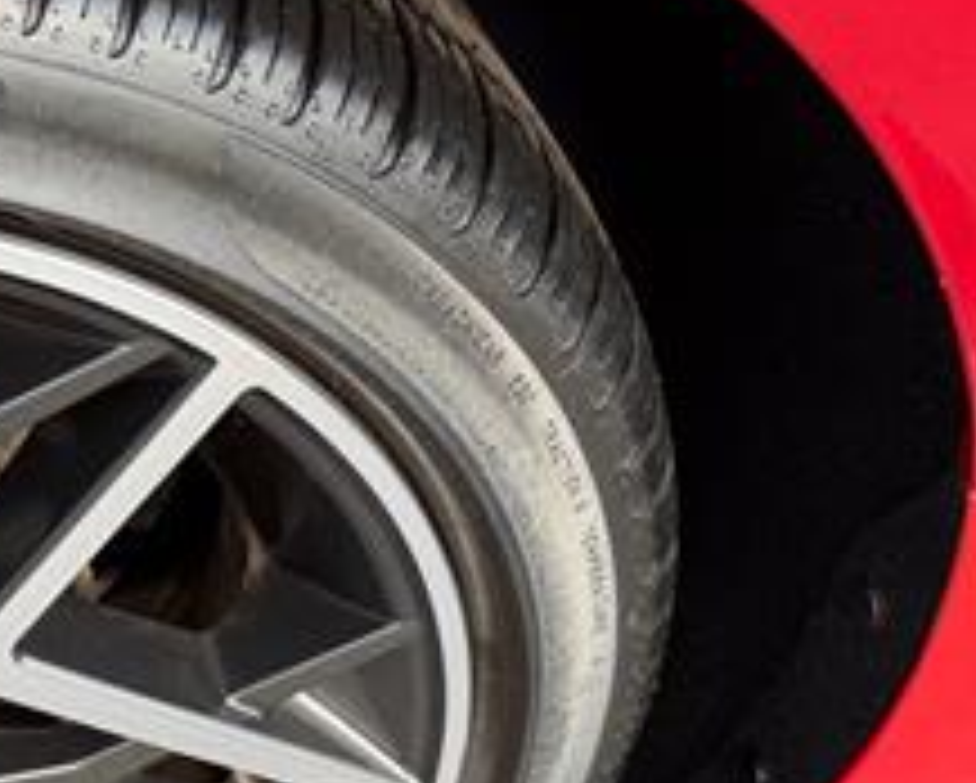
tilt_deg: -47.1
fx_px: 1995
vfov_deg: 21.8
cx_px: -355
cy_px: 662
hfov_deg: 23.6
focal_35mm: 69
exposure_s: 1/355
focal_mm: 6.76
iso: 80
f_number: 1.78
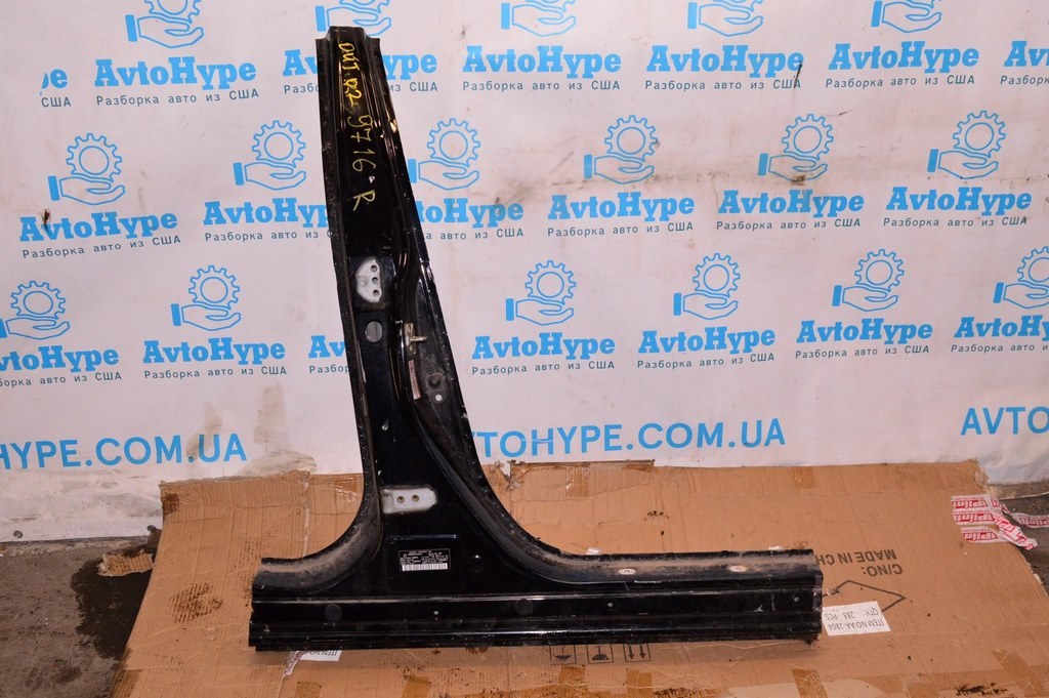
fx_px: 1048
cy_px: 349
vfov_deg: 36.8
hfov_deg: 53.2
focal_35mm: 36
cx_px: 524
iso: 1600
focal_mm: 24
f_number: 8
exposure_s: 1/200
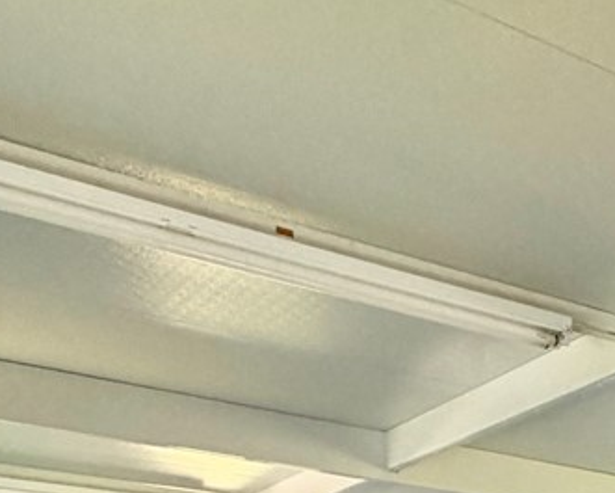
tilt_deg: -10.2
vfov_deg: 17.7
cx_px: 810
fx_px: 1202
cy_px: 936
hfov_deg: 24.8
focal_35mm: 66
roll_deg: +2.2
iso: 160
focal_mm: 2.22
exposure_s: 1/120
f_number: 2.2
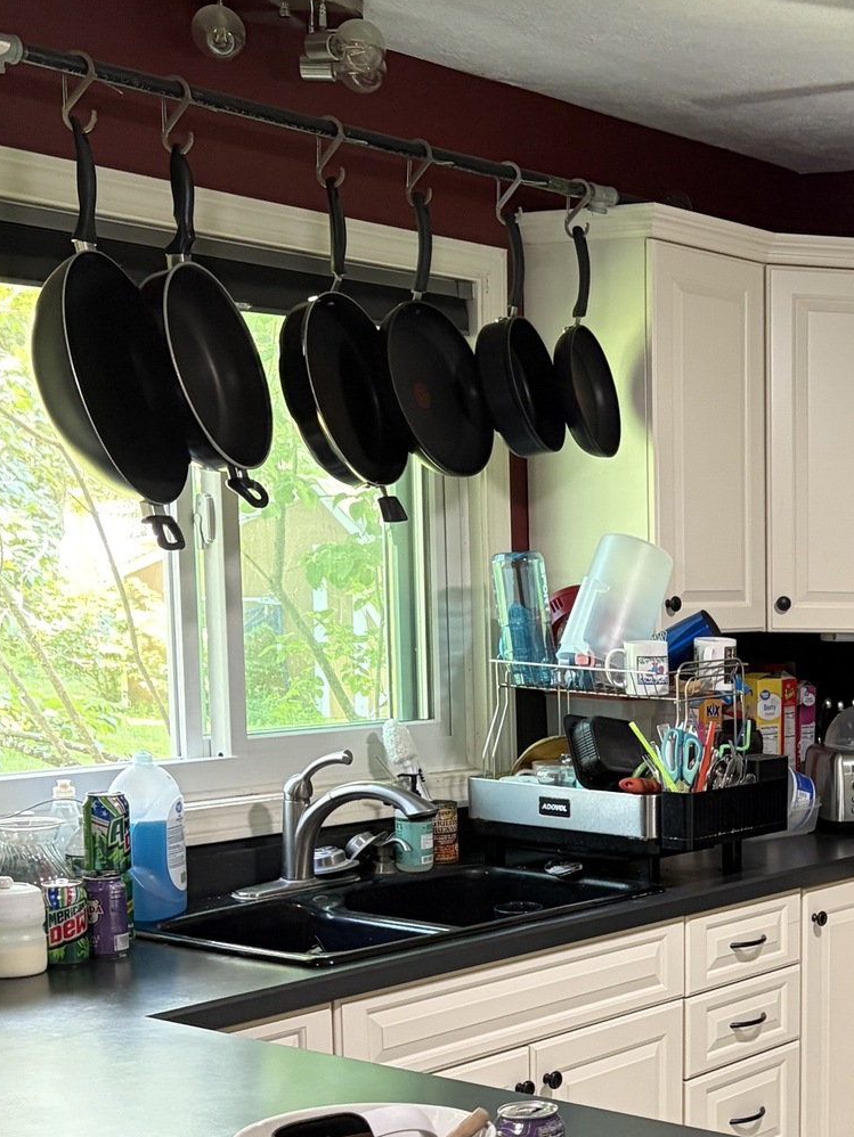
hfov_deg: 22.9
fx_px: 1973
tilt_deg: -8.4
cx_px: 955
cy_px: 882
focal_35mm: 60
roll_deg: +0.6
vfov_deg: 31.5
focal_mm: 5.96
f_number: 1.6
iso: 250
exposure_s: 1/60
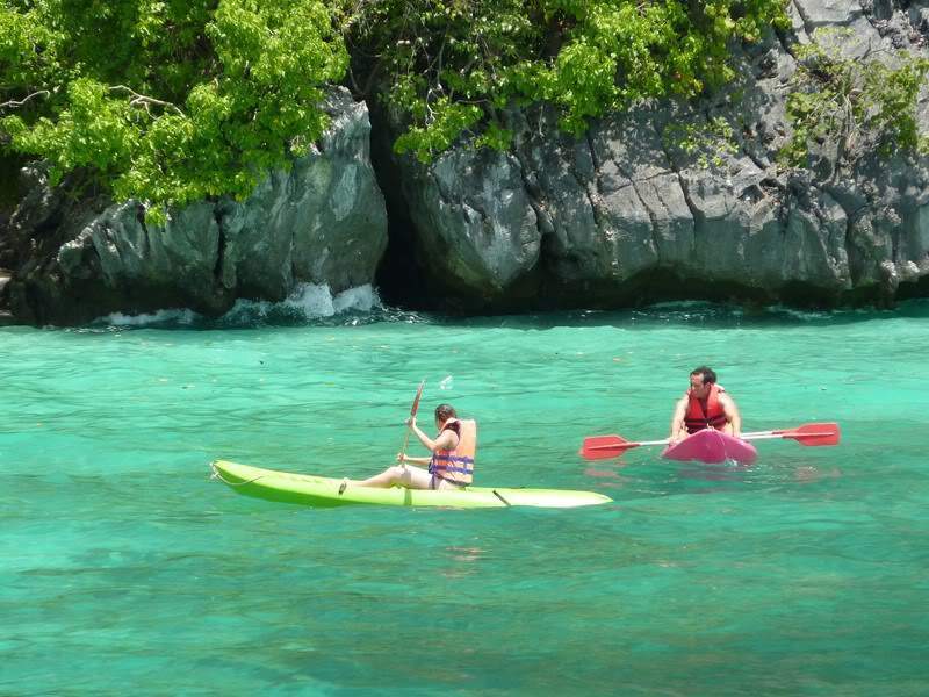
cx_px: 464
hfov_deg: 8.4
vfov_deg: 6.3
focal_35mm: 235
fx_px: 6307
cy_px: 348
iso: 80
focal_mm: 32.1
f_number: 4.5
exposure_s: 1/250
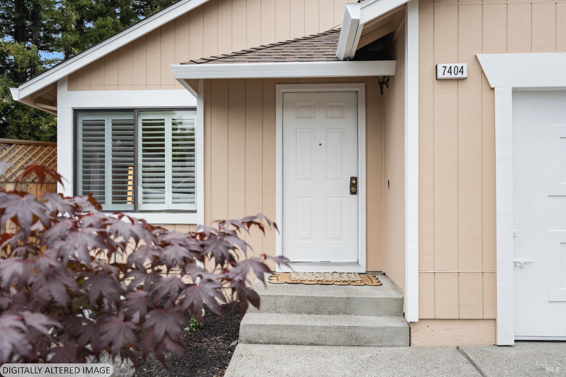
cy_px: 188
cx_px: 283
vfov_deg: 40.0
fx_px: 519
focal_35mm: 33
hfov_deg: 57.2
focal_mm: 33
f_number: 8
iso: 160
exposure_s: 1/160
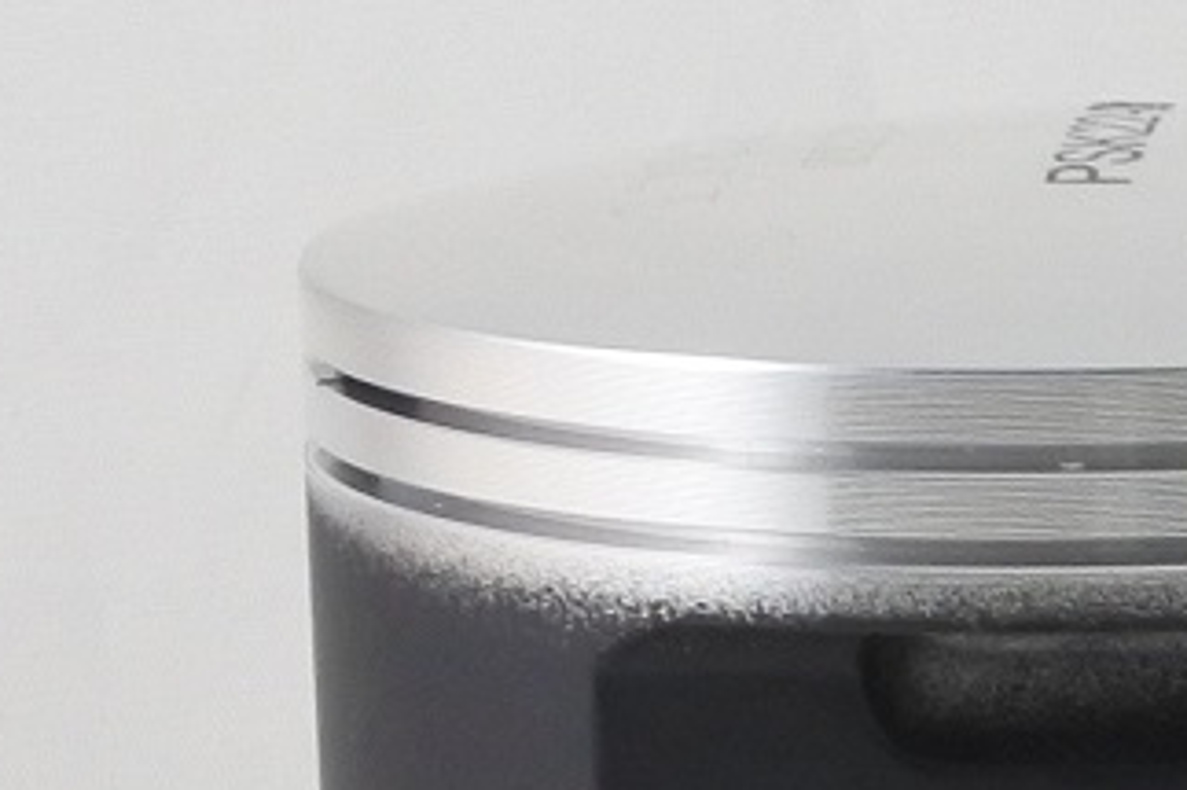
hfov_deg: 8.8
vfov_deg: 6.0
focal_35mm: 226
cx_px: 2001
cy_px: 1088
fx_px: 7448
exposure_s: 1/125
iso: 500
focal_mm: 14.3
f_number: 4
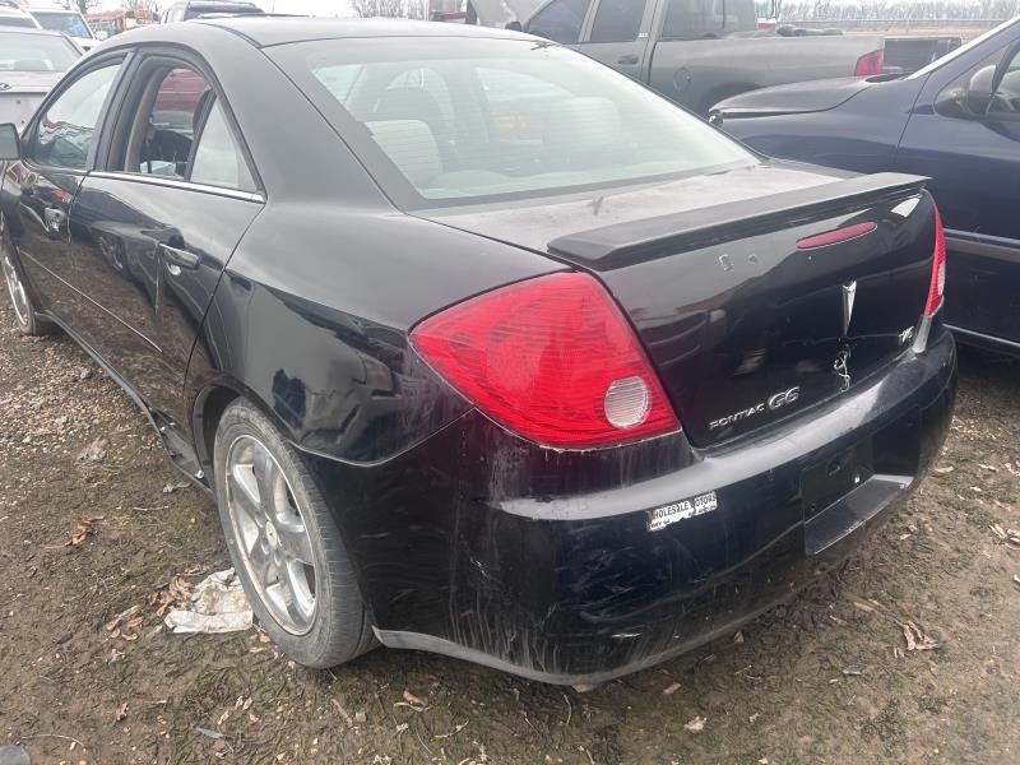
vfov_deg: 53.1
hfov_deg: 67.3
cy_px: 382
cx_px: 510
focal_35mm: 26
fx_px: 766
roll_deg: +0.4
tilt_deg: -24.2
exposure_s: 1/242
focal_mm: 5.7
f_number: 1.5
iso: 40
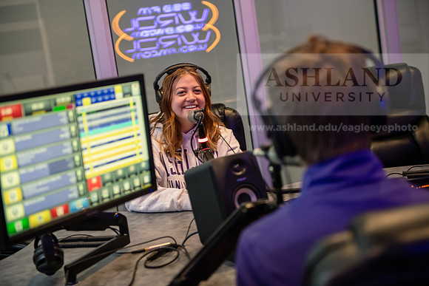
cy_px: 143
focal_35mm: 62
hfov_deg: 32.4
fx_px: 739
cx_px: 214
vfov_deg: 21.9
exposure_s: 1/60
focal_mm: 62
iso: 640
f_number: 2.8
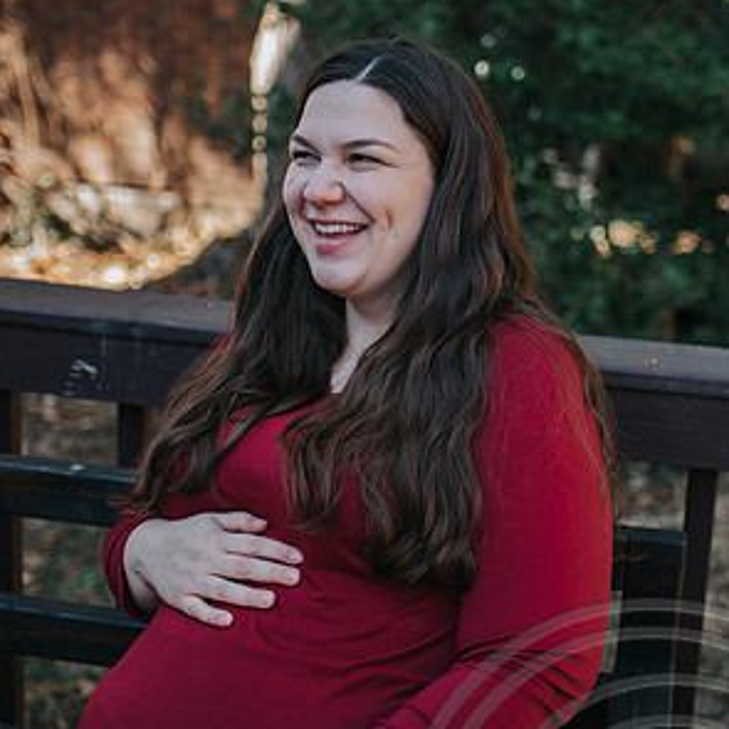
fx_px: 1620
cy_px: 336
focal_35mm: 68
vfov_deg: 25.4
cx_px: 426
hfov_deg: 25.3
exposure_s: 1/1250
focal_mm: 35
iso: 450
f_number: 2
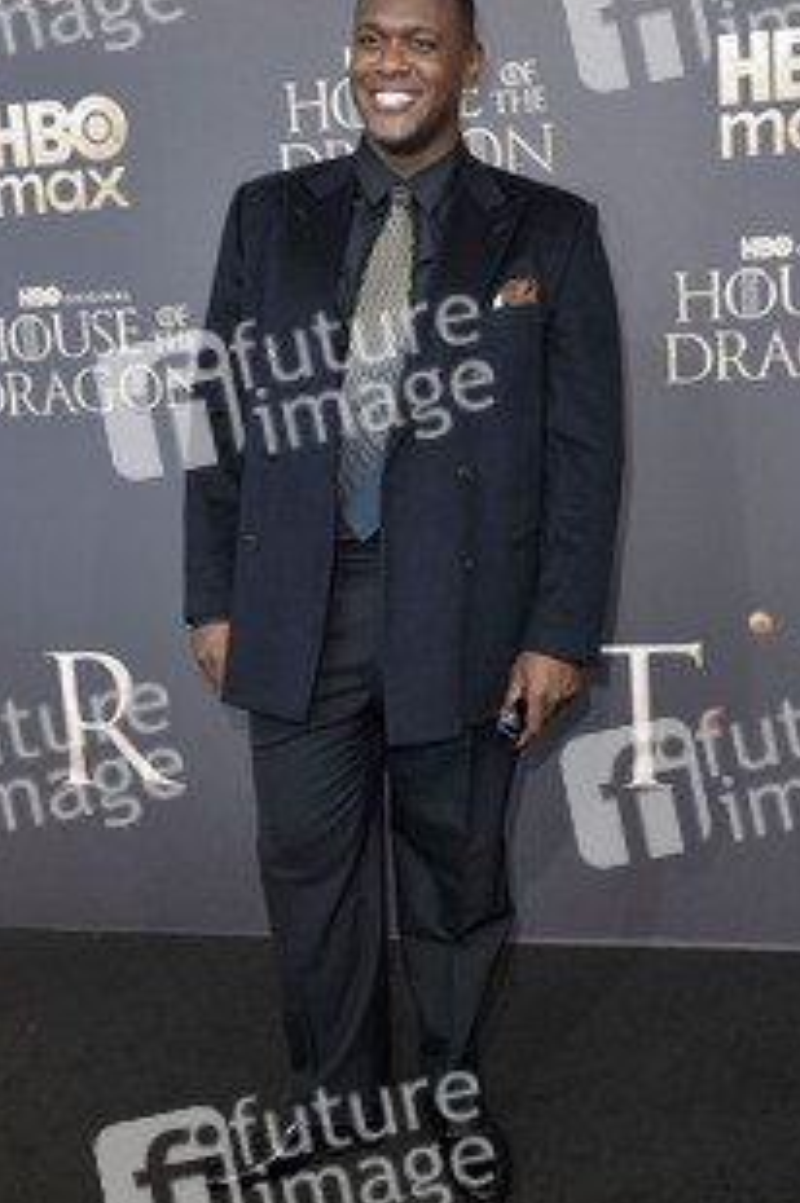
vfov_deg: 48.5
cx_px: 408
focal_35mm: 40
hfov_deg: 33.3
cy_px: 582
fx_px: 1336
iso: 400
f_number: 6.3
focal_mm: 31
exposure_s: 1/200
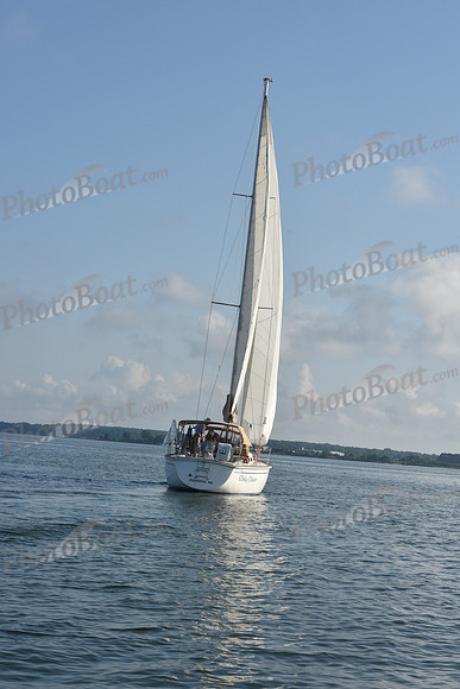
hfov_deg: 19.5
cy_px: 344
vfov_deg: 28.8
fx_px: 1341
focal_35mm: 70
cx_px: 230
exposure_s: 1/640
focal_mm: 70
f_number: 13
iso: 320
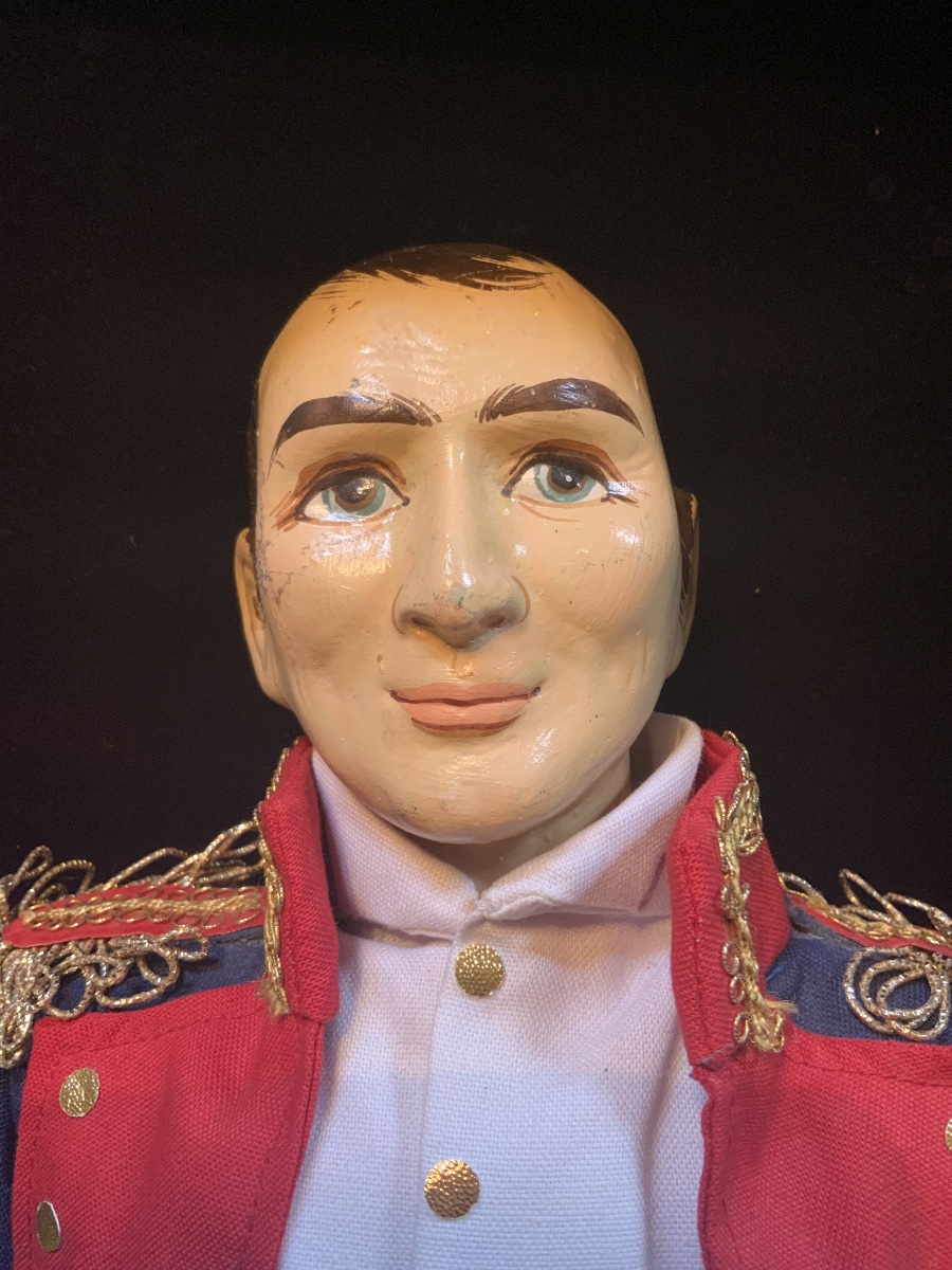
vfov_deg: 61.7
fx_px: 1063
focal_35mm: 29
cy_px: 635
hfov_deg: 48.2
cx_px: 476
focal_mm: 3
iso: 100
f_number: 1.8
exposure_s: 1/50
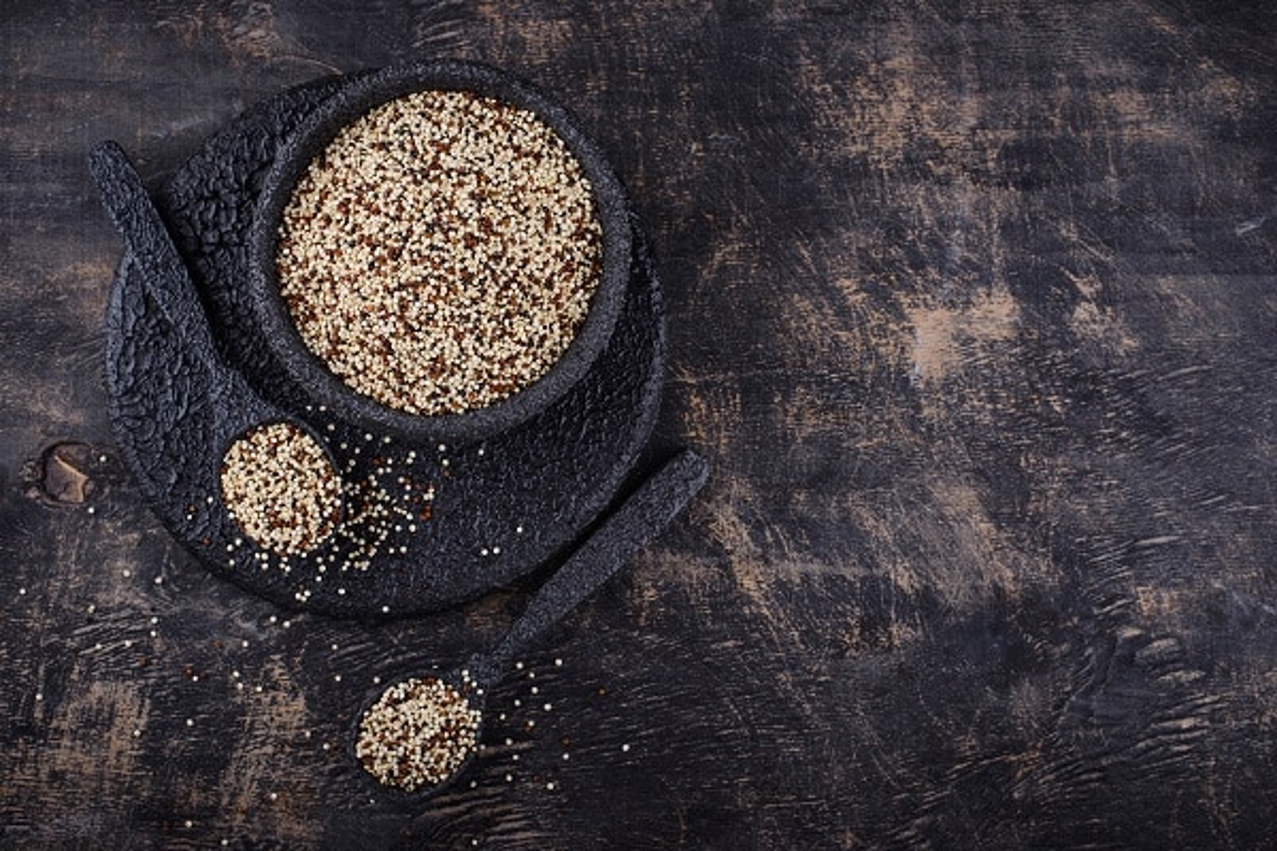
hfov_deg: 39.6
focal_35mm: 50
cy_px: 426
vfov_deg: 27.0
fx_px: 1773
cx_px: 638
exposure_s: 1/100
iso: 100
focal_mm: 50
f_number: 9
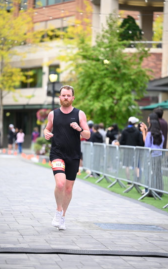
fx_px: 1020
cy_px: 135
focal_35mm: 139
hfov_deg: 9.4
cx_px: 81
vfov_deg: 15.0
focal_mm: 135
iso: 1000
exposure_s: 1/2000
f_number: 2.8
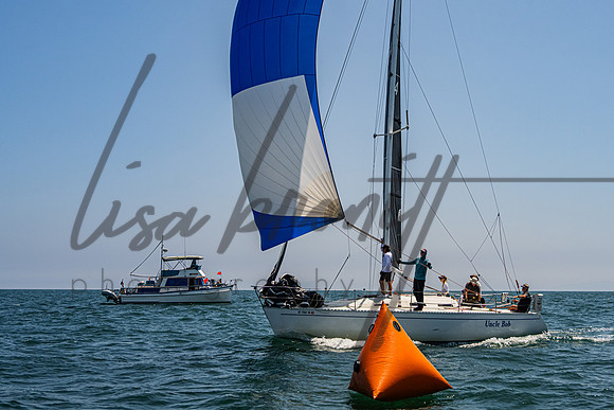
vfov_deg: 26.1
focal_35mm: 52
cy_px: 160
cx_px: 355
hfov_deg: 38.4
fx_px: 880
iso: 500
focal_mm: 41
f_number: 8
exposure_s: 1/3200
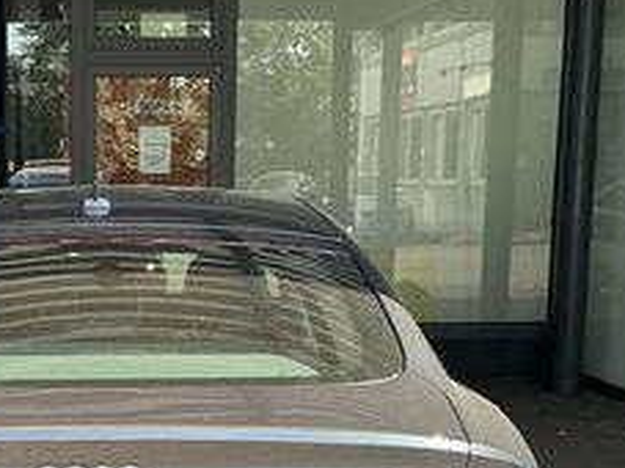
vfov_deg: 19.5
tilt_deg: -10.9
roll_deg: -0.2
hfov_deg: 25.7
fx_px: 1335
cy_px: 435
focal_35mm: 74
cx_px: 96
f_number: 1.8
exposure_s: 1/206
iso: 25
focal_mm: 3
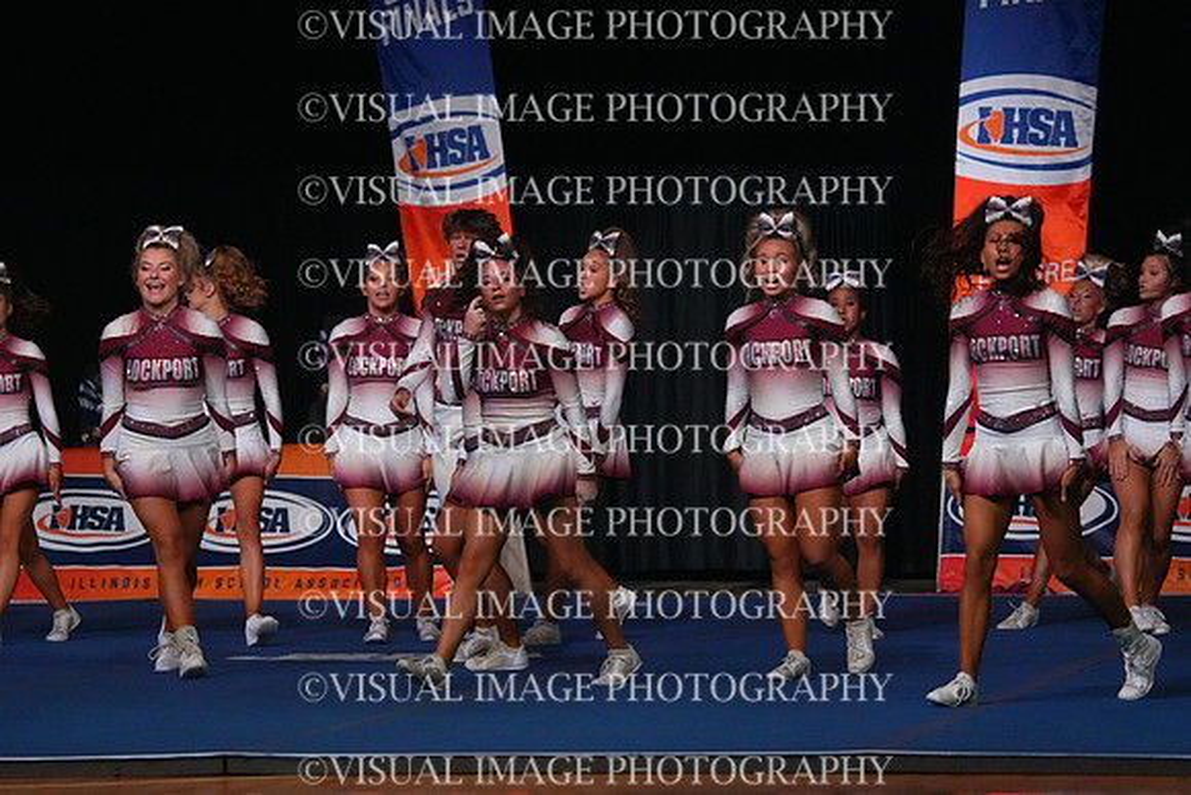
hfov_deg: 11.4
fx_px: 5956
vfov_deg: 7.6
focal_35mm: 180
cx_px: 596
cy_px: 398
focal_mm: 180
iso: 16000
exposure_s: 1/1250
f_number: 5.6
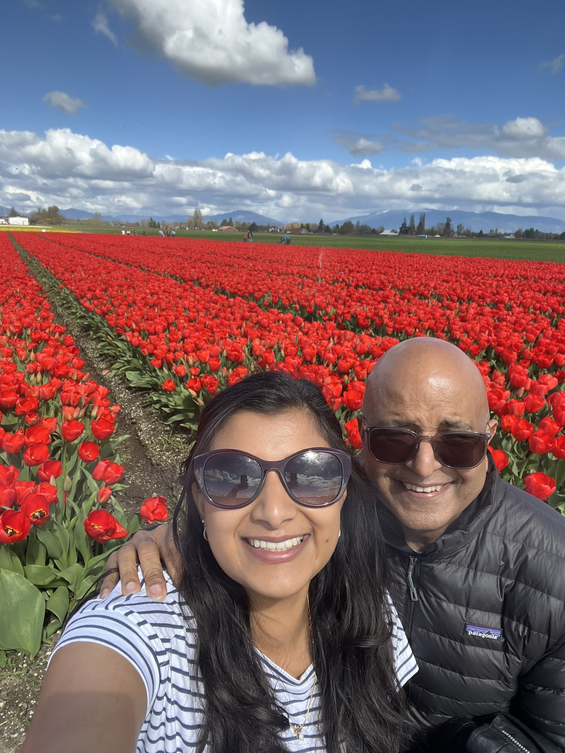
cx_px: 282
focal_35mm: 23
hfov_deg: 58.9
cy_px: 376
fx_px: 501
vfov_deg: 73.9
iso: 32
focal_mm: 2.71
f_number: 2.2
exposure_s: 1/675
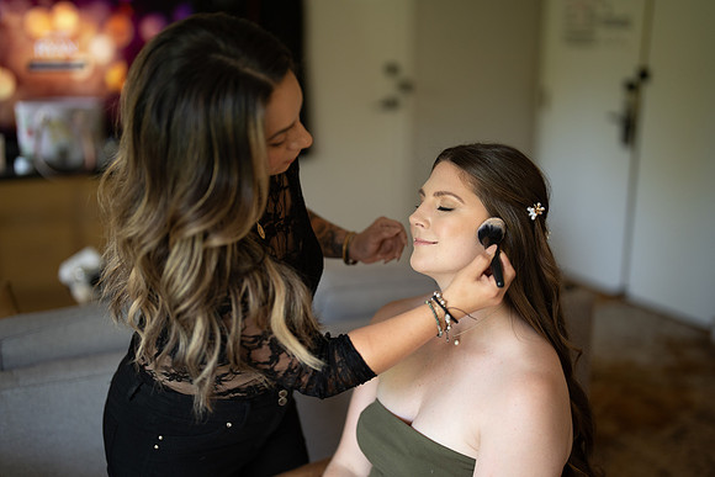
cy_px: 238
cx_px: 358
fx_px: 993
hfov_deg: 39.6
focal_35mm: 50
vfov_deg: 27.0
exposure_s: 1/320
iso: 400
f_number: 1.3
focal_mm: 50
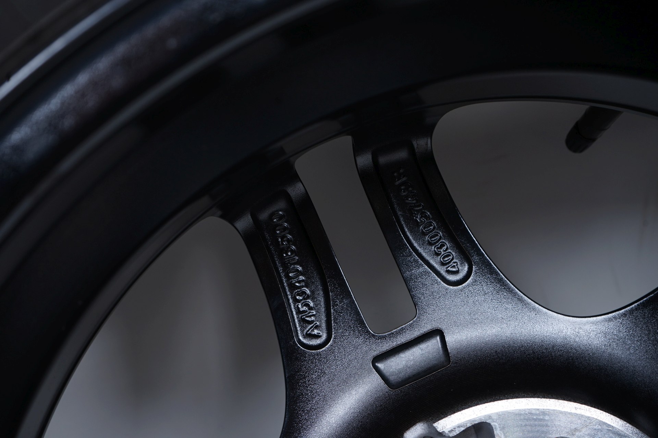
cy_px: 219
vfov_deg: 29.2
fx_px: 840
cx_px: 329
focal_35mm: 46
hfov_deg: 42.8
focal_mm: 46
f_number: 7.1
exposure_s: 1/125
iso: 250
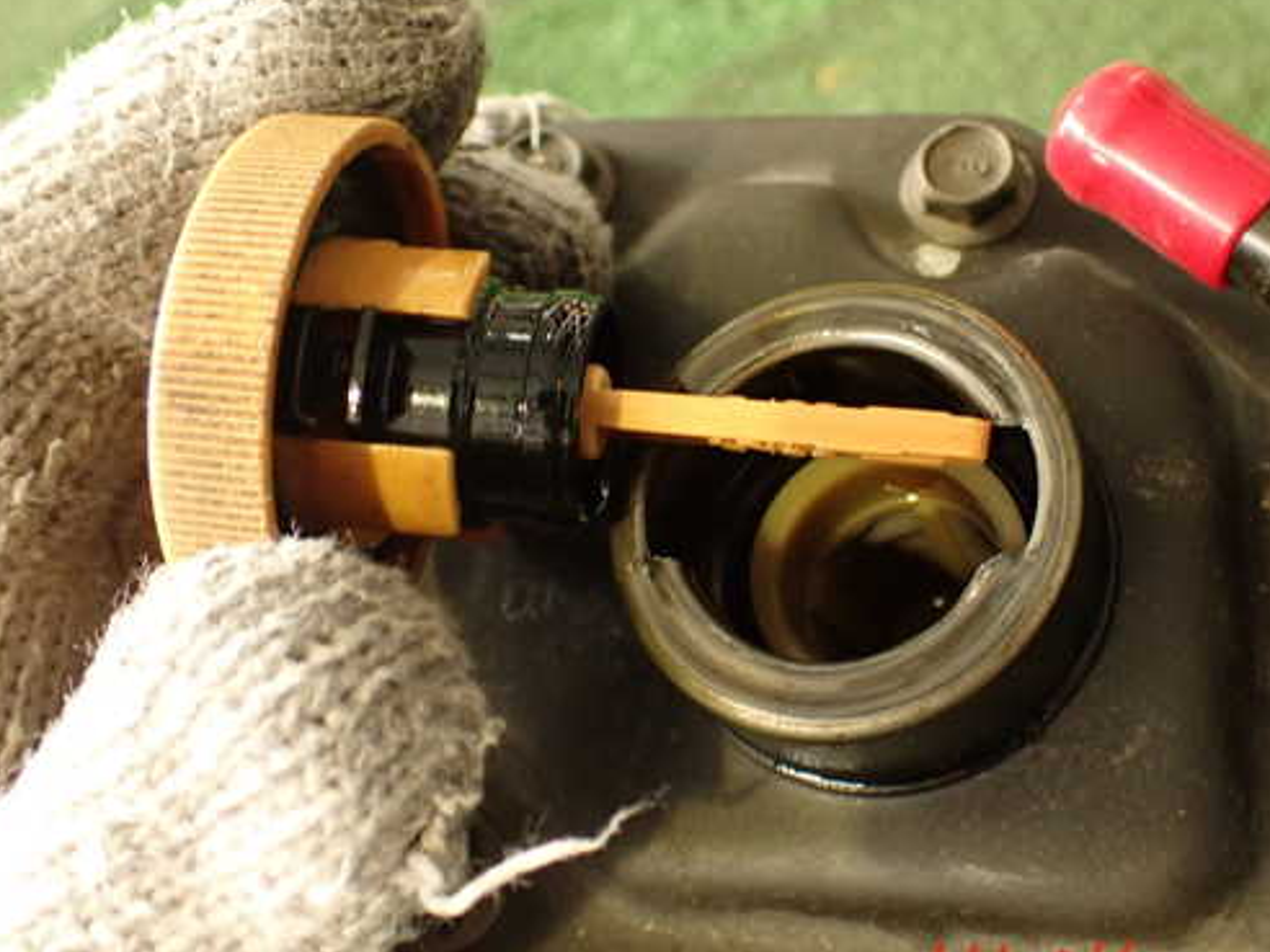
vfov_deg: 36.8
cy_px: 421
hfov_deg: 47.7
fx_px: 1431
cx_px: 743
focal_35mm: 39
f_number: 2.4
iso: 400
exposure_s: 1/30
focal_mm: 5.79
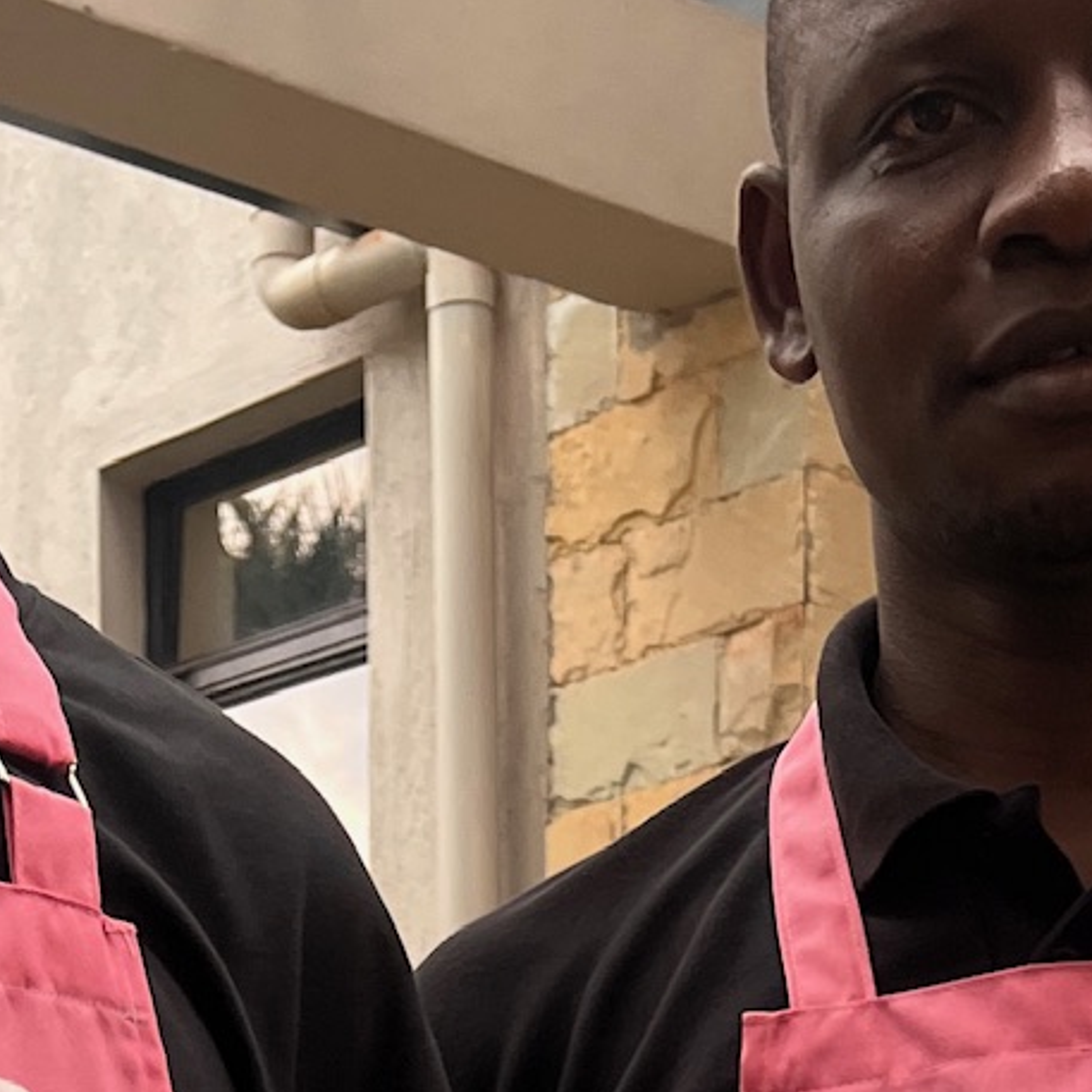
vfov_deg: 14.5
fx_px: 3676
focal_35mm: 103
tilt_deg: -6.2
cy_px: 2062
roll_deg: +2.2
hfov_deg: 16.8
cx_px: 344
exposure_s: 1/121
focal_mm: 5.1
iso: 125
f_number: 1.6
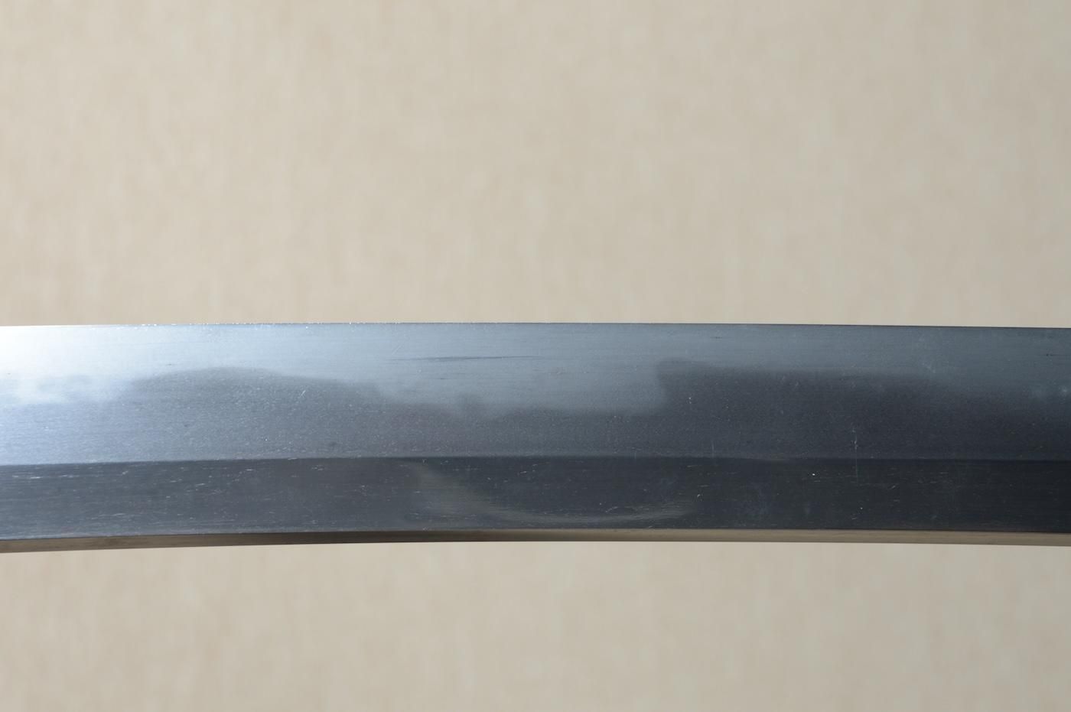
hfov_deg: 14.4
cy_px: 356
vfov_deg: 9.6
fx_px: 4236
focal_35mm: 142
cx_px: 536
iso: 400
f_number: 11
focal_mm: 95
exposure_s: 1/2
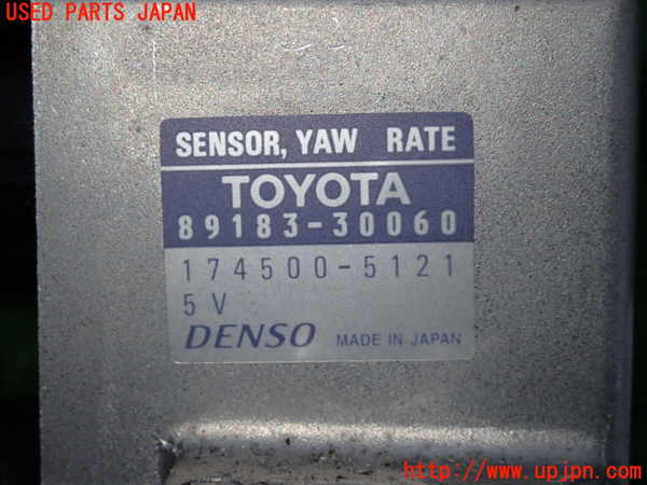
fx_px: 1252
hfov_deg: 29.0
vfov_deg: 21.9
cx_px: 324
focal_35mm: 67
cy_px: 242
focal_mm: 11.88
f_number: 3.8
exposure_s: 1/60
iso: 200
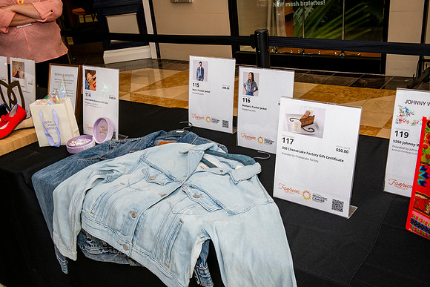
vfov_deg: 35.1
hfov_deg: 50.7
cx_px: 215
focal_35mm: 38
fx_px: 454
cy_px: 144
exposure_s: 1/125
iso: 1250
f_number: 16
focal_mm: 38
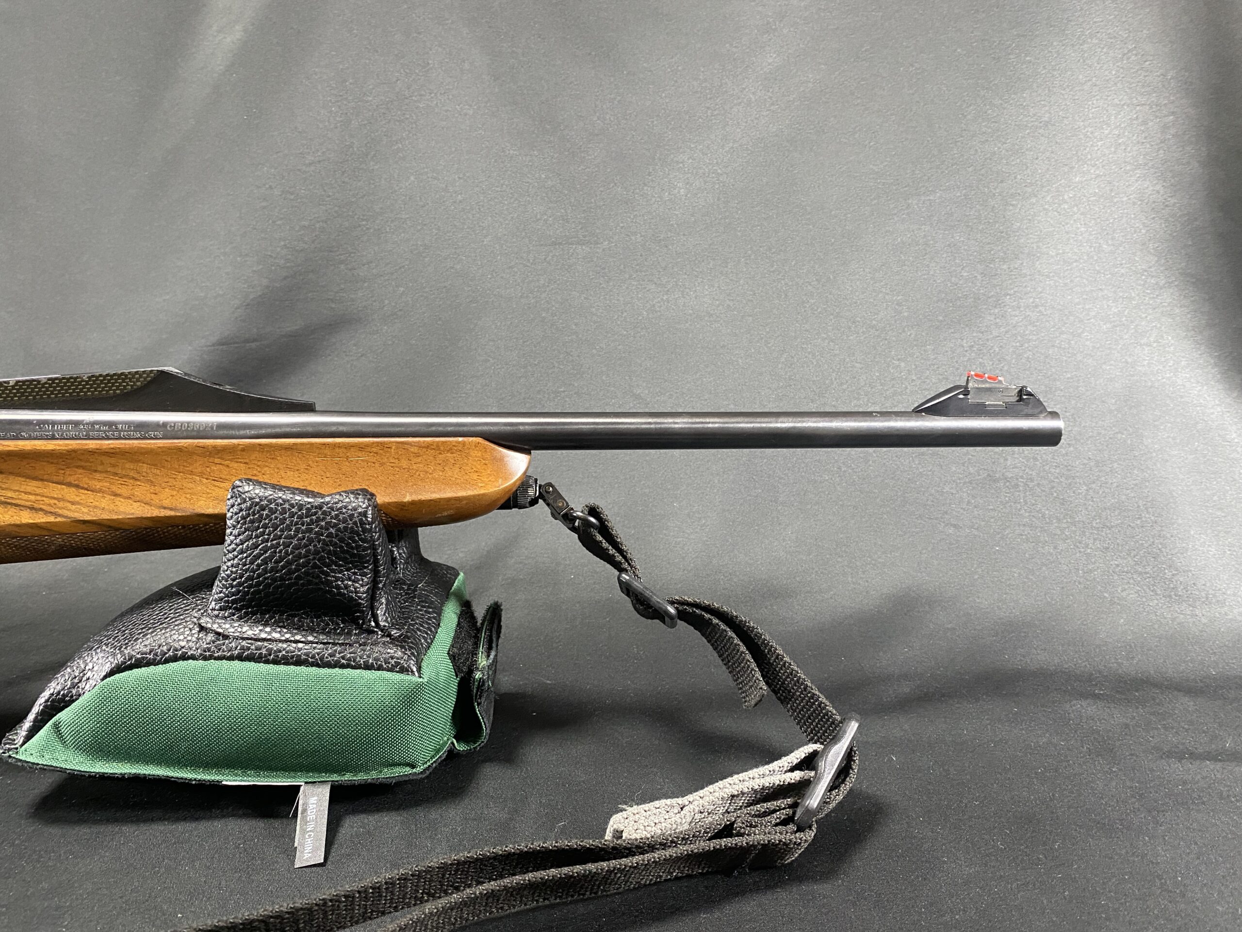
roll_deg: -0.4
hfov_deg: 67.3
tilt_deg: -11.2
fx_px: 933
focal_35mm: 26
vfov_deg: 53.1
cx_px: 621
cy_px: 466
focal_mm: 4.25
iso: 320
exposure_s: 1/60
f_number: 1.8
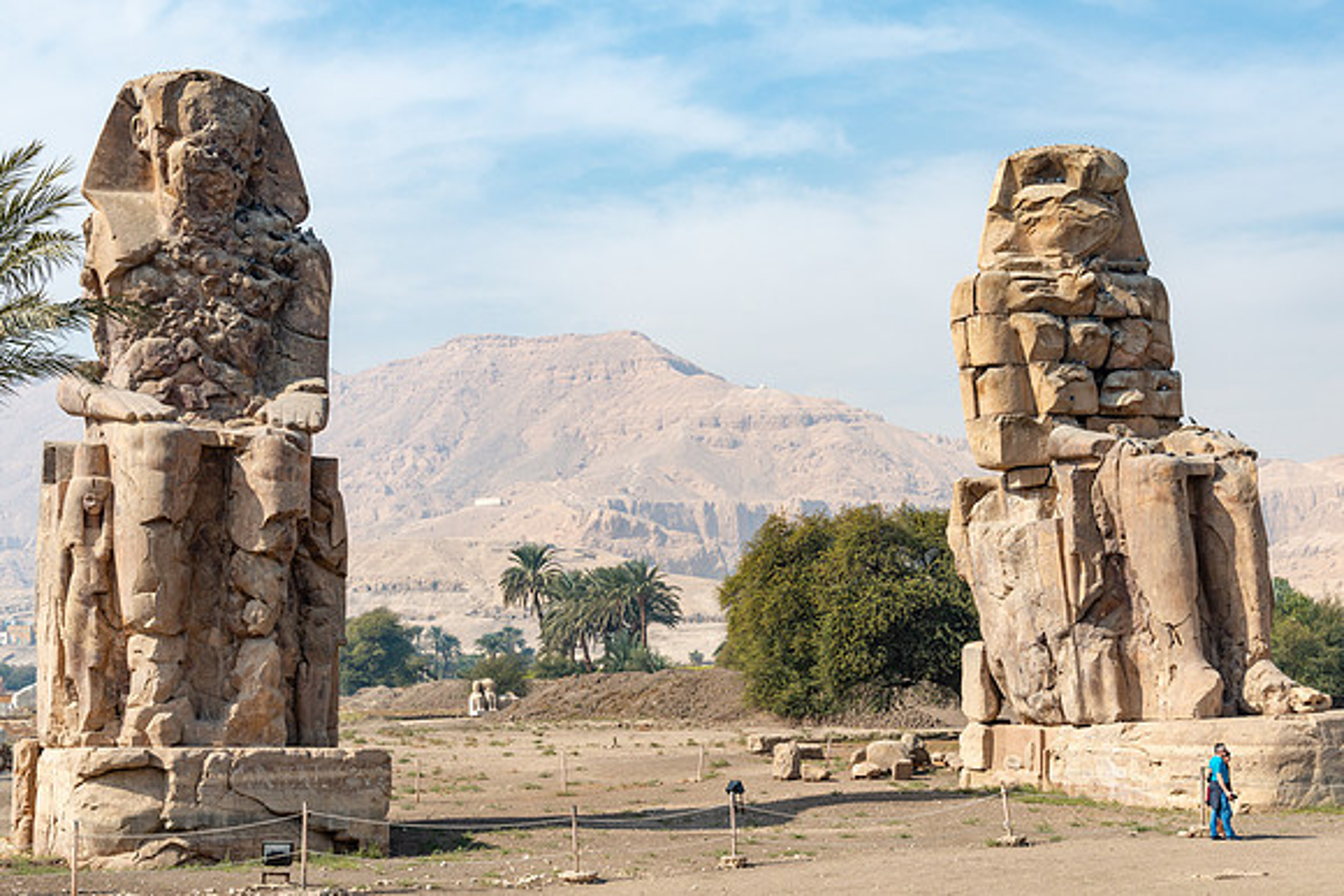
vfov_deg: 23.9
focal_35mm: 57
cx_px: 697
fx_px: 2123
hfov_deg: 35.1
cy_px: 461
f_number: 8
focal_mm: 50
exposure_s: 1/250
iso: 100
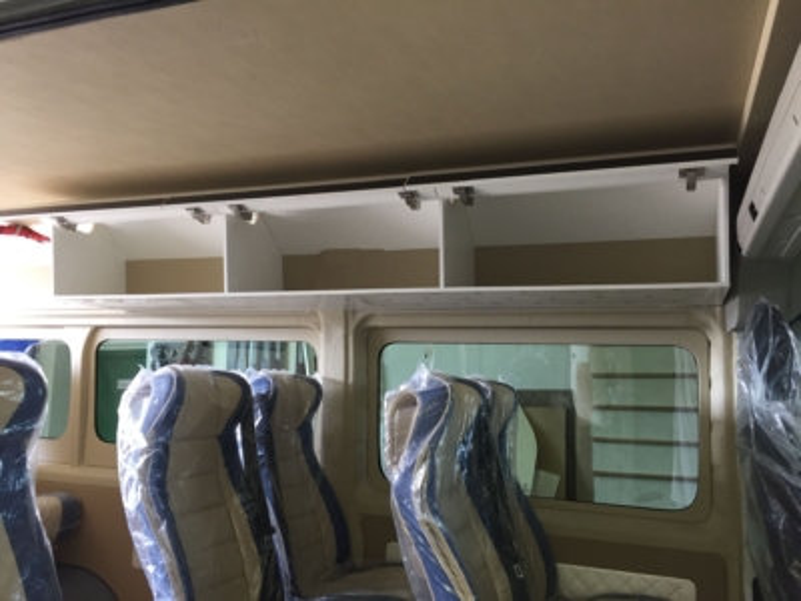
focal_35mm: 29
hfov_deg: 61.7
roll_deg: -1.8
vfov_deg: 48.2
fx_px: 671
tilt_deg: +8.5
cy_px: 300
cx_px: 400
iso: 64
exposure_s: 1/33
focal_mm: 4.15
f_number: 2.2
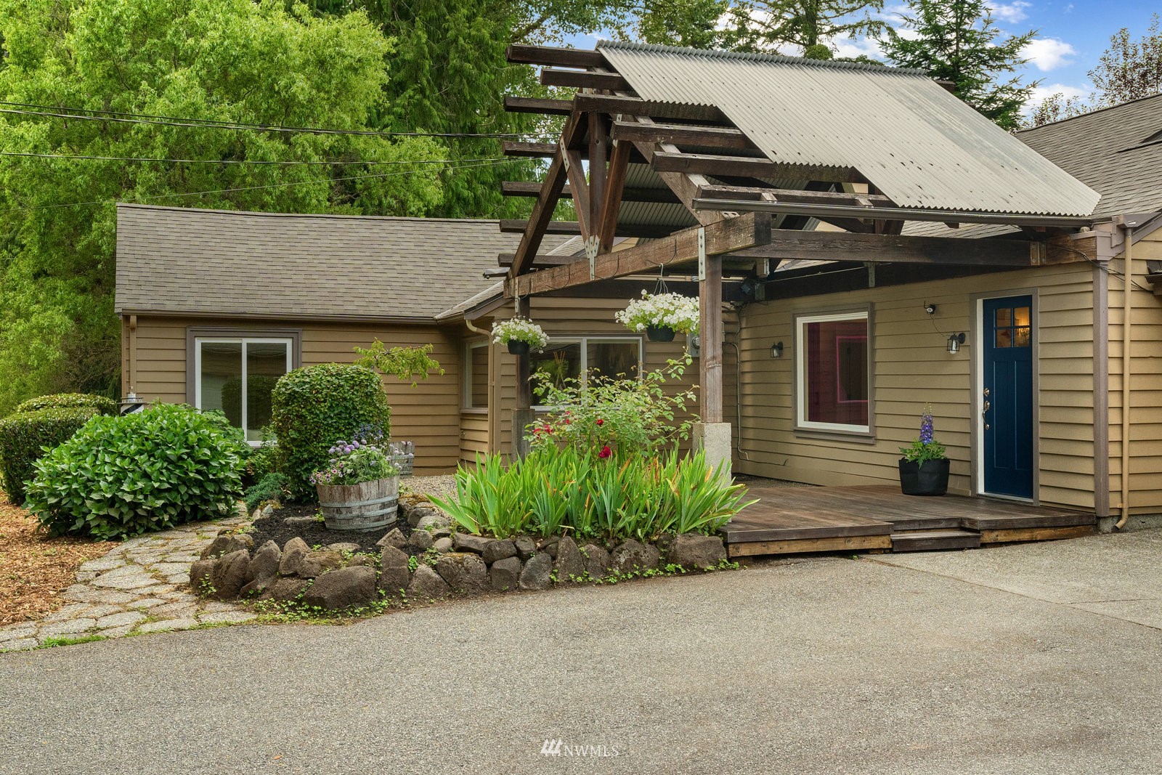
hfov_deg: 49.5
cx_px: 581
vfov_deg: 34.2
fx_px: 1259
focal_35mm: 39
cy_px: 388
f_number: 7.1
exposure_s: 1/20
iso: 1250
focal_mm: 26
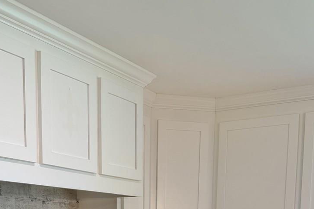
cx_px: 149
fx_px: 462
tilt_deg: -7.3
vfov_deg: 22.3
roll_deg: -0.4
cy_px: 287
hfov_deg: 37.5
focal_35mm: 53
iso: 50
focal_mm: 6.76
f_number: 1.78
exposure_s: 1/61
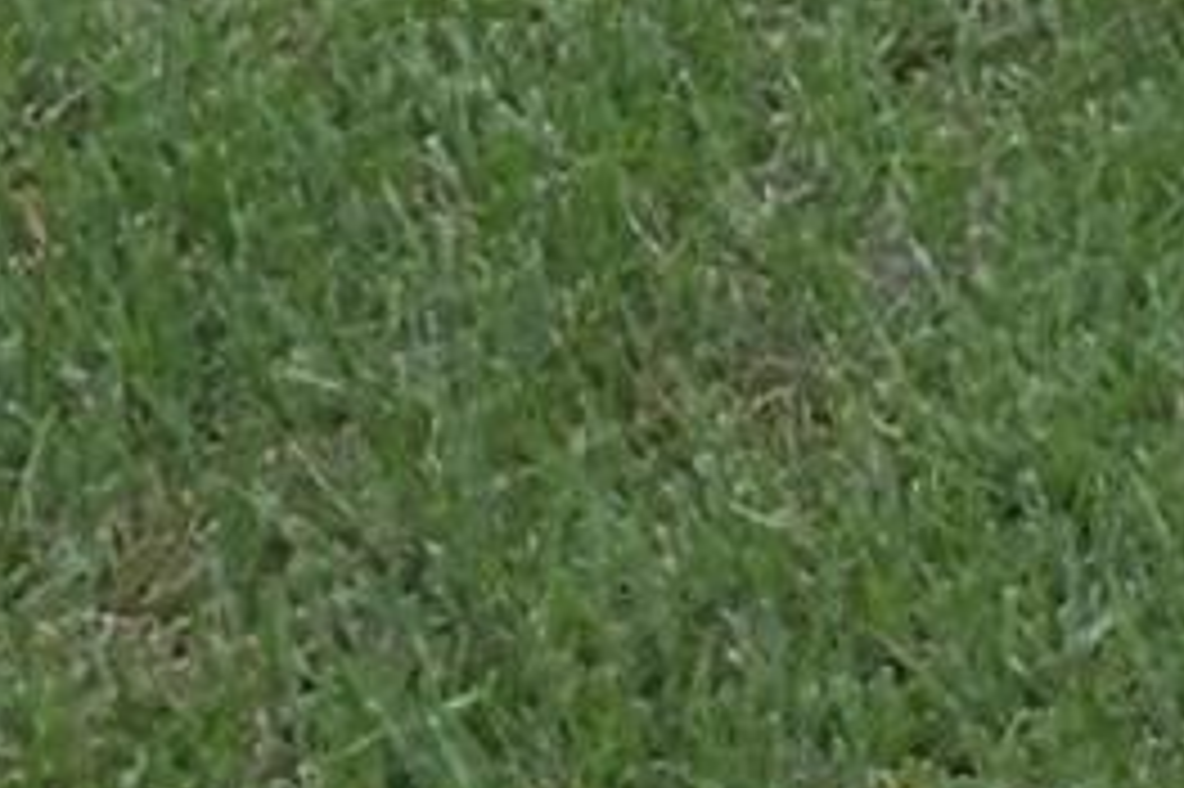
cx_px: 2422
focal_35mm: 221
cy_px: -1360
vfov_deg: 5.9
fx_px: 7264
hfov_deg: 8.8
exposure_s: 1/137
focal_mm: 4.28
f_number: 2.4
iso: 50
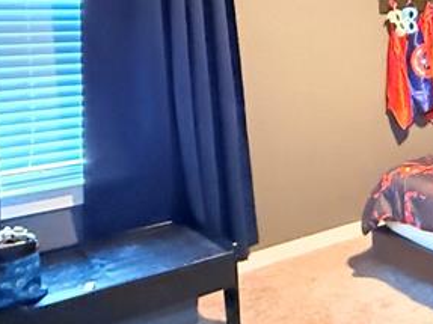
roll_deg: +0.4
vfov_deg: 28.5
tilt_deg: -5.9
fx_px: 625
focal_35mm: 50
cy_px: 71
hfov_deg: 30.9
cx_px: 546
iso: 1250
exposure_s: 1/30
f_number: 2.2
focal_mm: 2.22
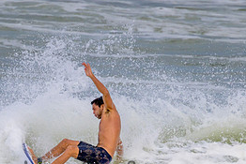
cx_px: 121
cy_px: 167
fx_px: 12129
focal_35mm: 1774
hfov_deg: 1.2
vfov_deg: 0.8
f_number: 11
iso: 500
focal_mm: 800
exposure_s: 1/2000
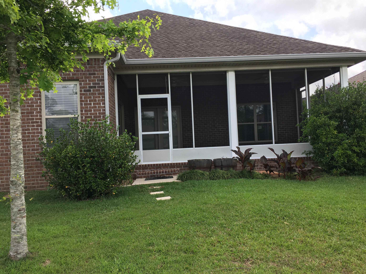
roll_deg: +2.7
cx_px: 183
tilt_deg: +3.5
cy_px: 137
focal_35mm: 29
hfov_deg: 61.7
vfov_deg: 48.2
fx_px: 307
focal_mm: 4.15
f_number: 2.2
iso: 25
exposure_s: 1/475
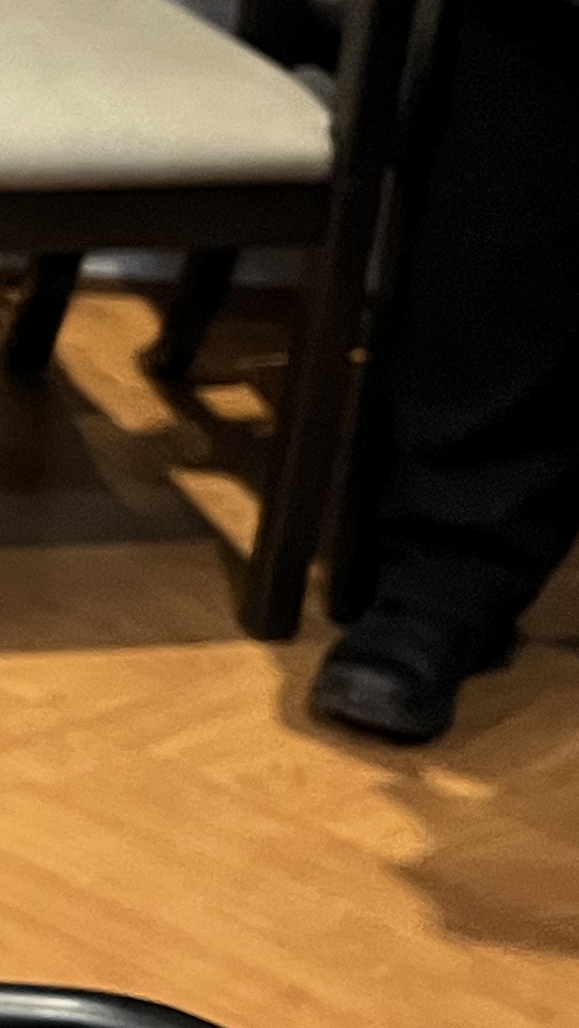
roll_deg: +0.5
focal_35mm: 112
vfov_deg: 19.1
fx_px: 3056
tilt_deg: -23.1
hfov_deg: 9.3
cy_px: 381
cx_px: -973
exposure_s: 1/60
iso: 320
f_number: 1.6
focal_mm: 5.1
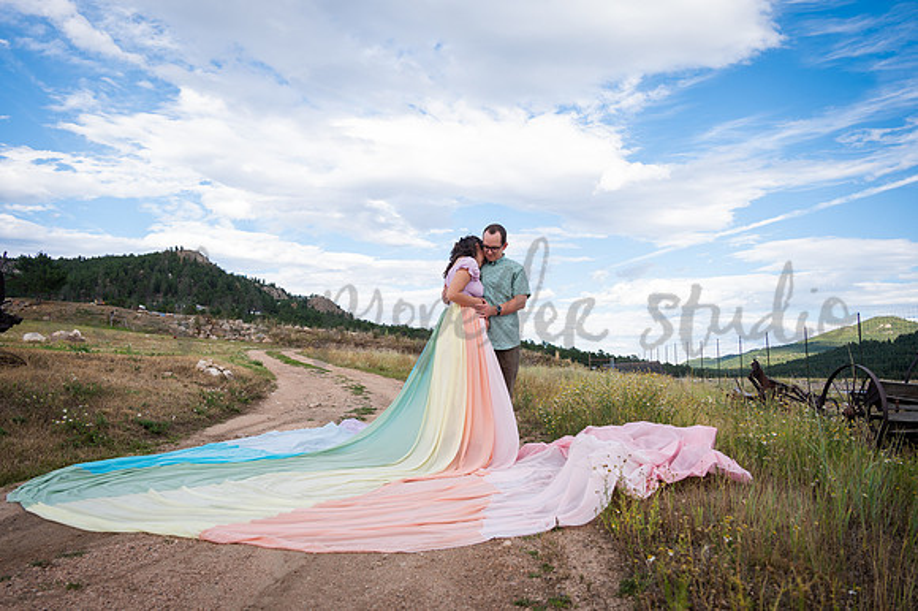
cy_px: 306
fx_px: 643
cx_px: 459
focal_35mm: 25
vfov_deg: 50.8
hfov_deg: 71.0
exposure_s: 1/400
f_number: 4.5
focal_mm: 24
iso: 160
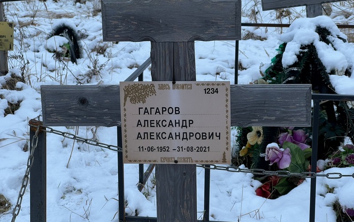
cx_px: 177
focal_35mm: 82
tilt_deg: -14.4
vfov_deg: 15.9
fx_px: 791
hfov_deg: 25.2
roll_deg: -0.7
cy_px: 118
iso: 32
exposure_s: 1/110
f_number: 2.8
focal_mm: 9
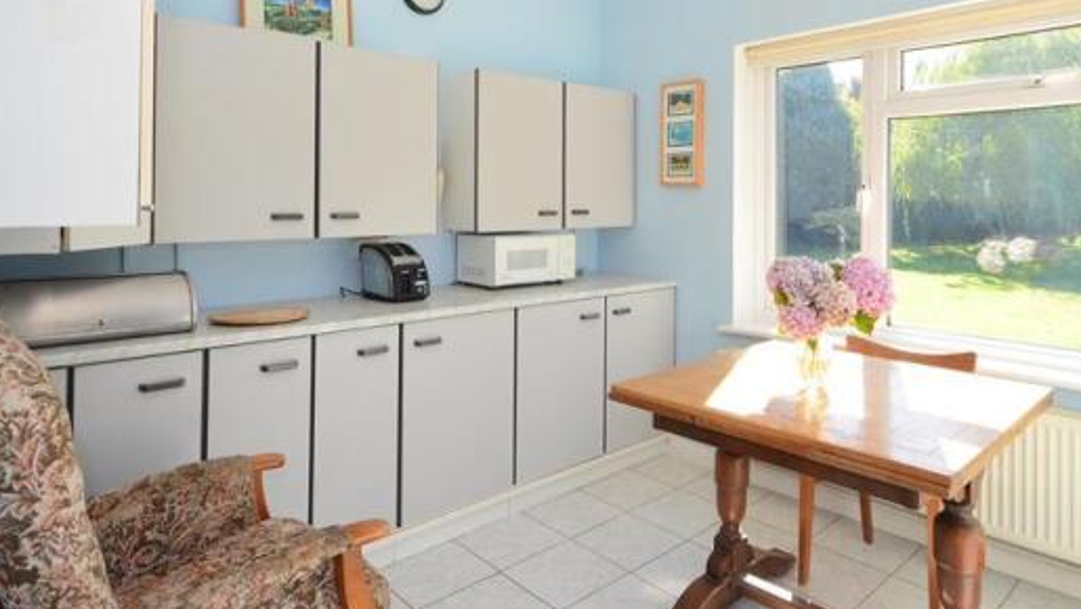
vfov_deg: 47.0
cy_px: 207
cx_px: 592
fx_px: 688
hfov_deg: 76.1
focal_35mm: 24
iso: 400
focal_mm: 12
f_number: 8
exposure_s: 1/200
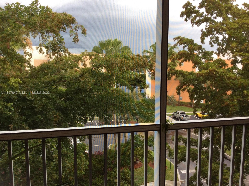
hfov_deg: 56.9
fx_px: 230
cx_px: 124
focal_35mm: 32
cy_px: 93
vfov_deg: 44.0
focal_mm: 3.3
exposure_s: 1/60
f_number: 2.4
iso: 40
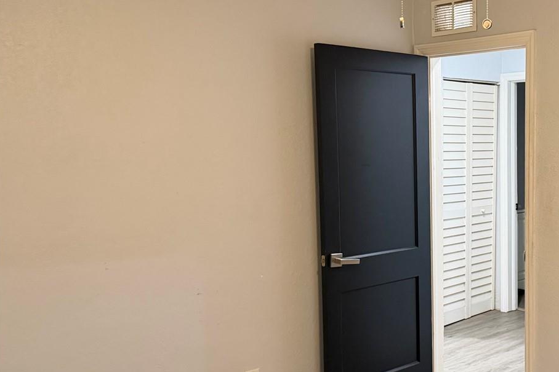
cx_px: 489
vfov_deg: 30.5
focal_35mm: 44
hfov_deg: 41.4
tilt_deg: -5.0
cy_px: 192
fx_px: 683
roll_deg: -0.4
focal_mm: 6.76
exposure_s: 1/60
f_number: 1.78
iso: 500
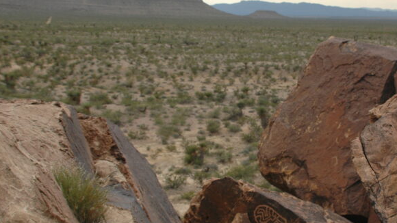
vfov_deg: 19.7
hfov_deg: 34.0
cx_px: 271
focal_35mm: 61
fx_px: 642
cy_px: 106
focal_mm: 22
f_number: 6.3
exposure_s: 1/160
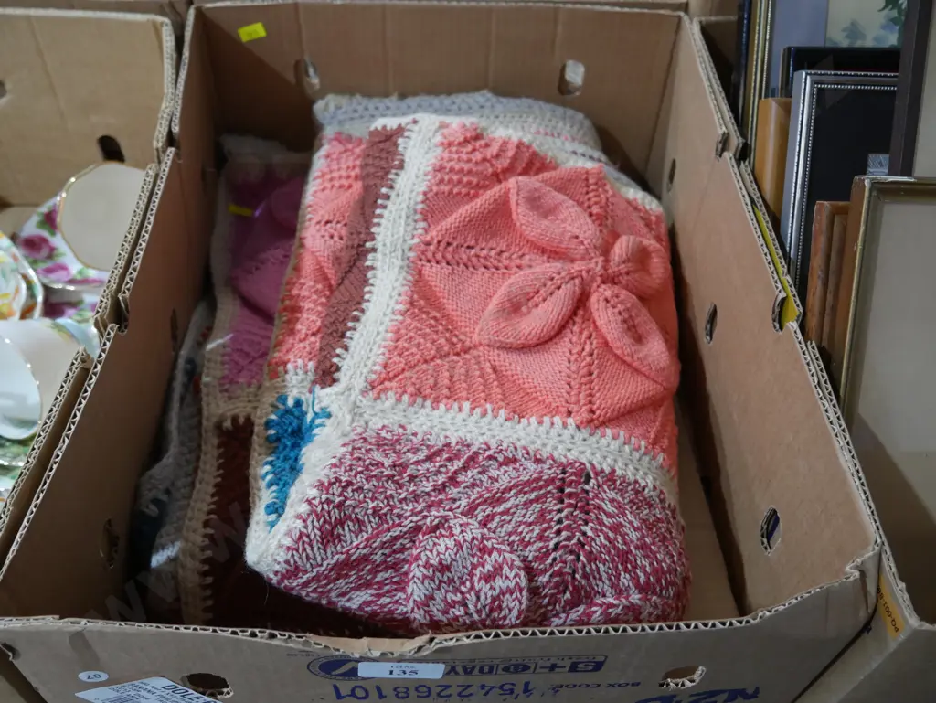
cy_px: 352
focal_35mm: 32
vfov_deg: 44.2
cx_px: 468
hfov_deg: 56.8
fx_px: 866
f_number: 3.6
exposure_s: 1/60
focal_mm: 16
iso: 800
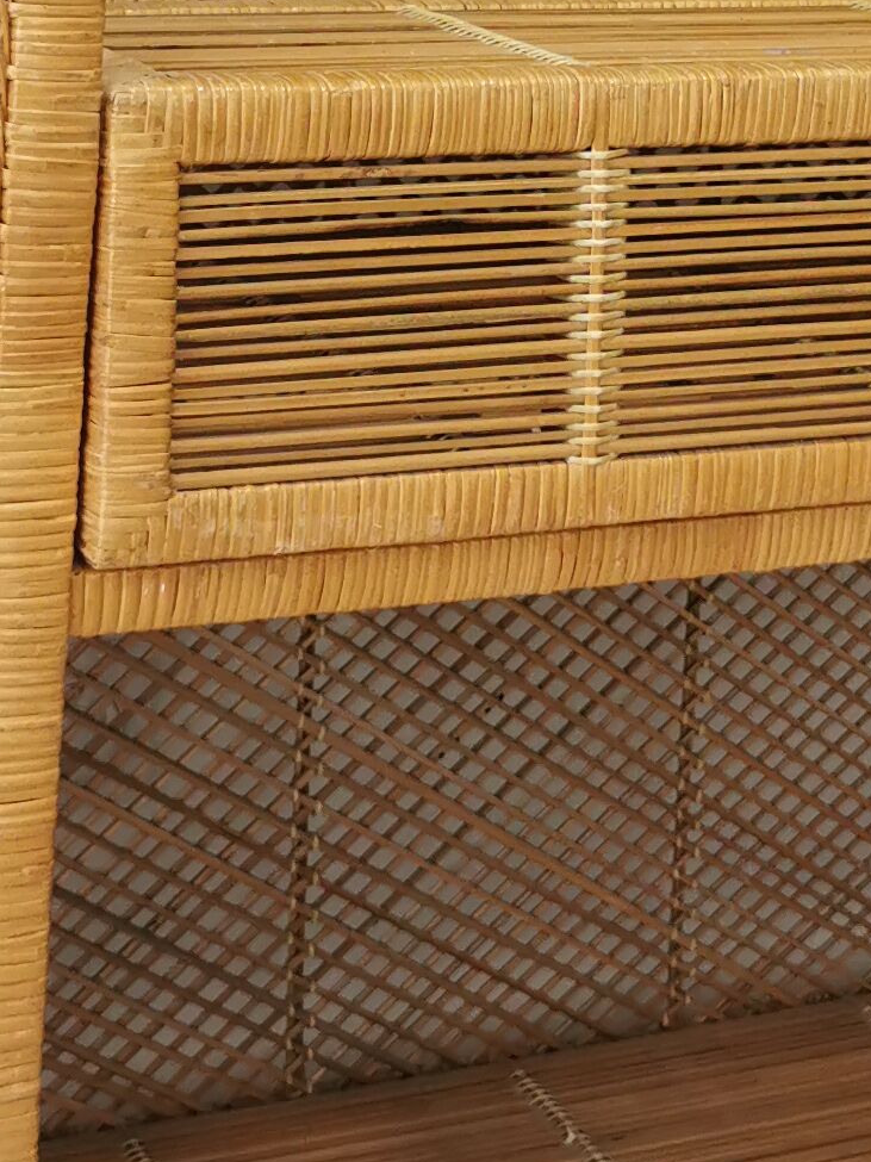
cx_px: 658
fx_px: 3389
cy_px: -24
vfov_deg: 18.9
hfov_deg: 14.6
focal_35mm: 101
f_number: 1.8
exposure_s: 1/100
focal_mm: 5.58
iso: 125
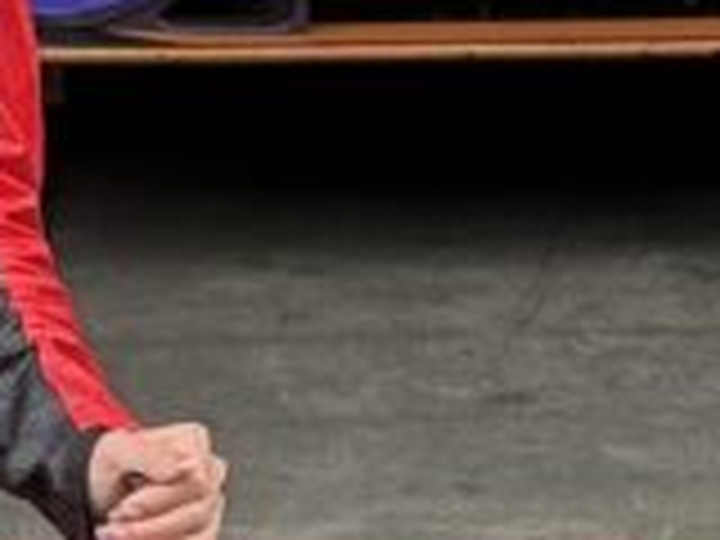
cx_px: 544
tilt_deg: -2.0
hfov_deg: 5.6
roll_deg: +0.6
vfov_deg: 4.1
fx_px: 7321
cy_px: -1017
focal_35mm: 352
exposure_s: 1/484
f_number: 1.78
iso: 80
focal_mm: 6.76
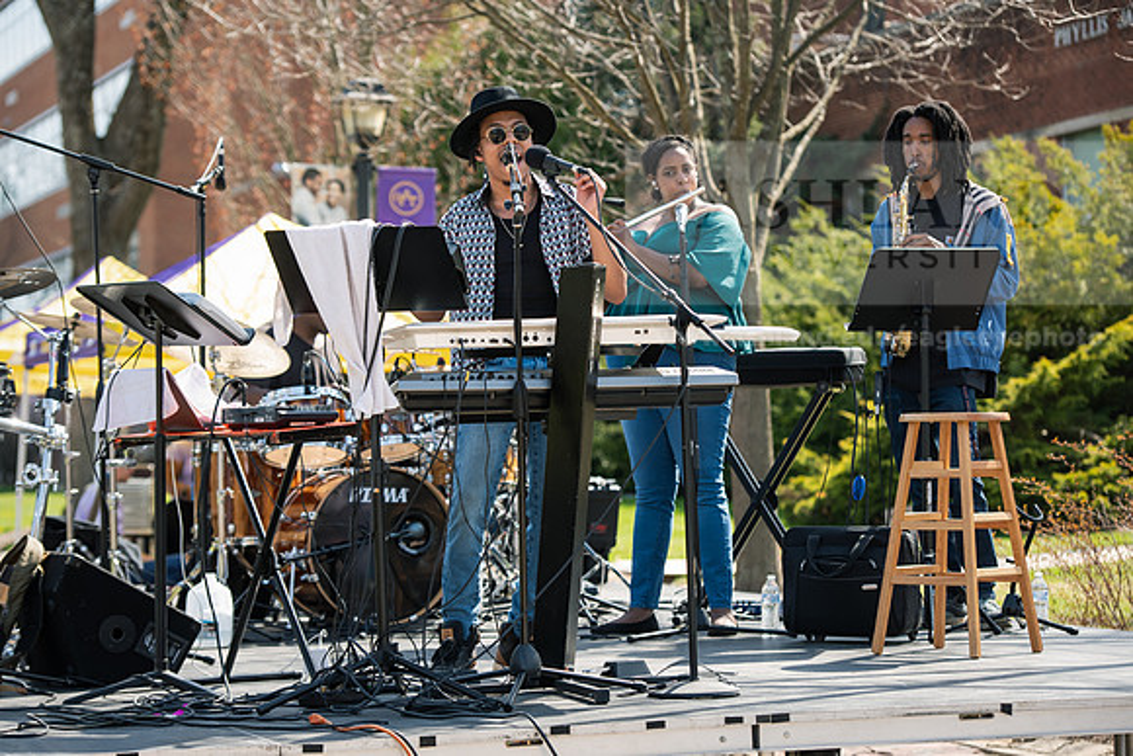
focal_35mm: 102
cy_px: 378
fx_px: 3211
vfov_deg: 13.4
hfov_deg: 20.0
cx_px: 566
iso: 250
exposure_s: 1/500
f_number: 4
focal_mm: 102
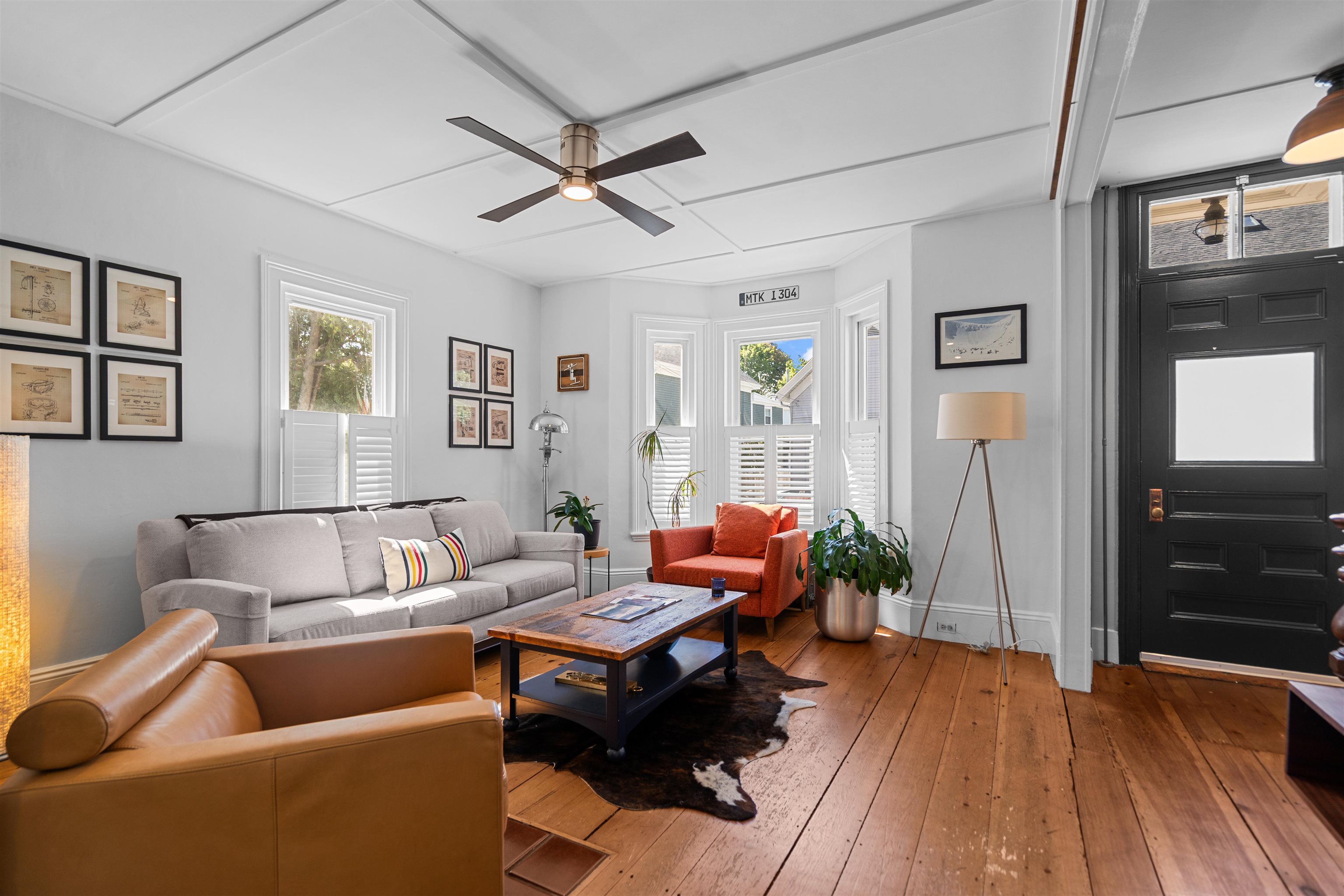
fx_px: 597
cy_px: 448
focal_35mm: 16
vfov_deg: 73.7
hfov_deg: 96.7
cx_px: 672
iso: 100
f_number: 4
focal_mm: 16
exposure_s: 1/20
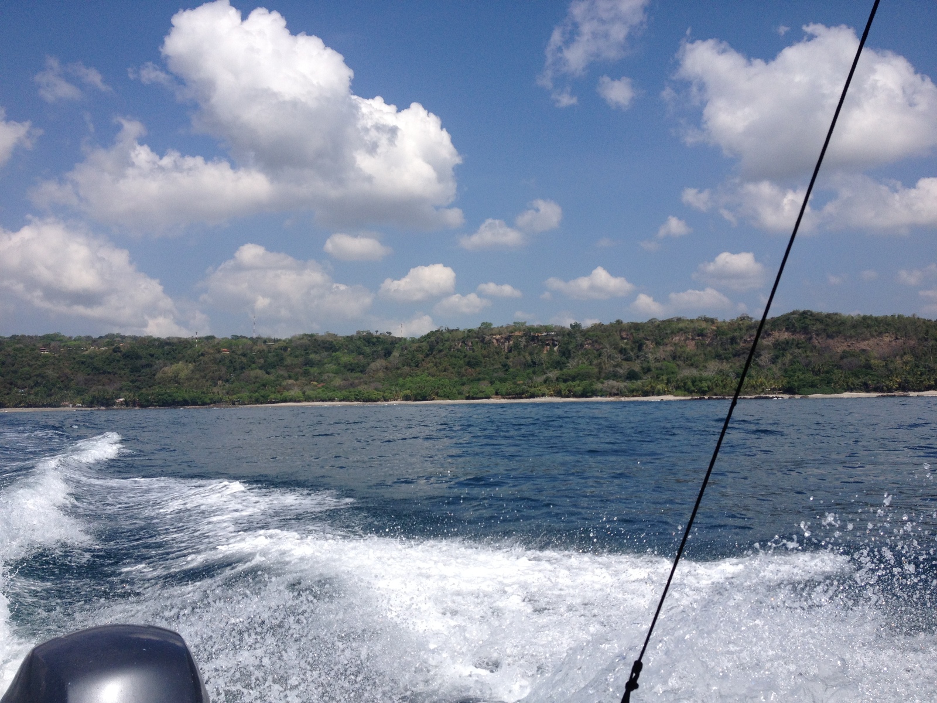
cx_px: 468
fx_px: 947
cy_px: 352
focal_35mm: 35
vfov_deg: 40.7
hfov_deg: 52.6
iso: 50
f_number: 2.4
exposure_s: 1/3247
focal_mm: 4.28
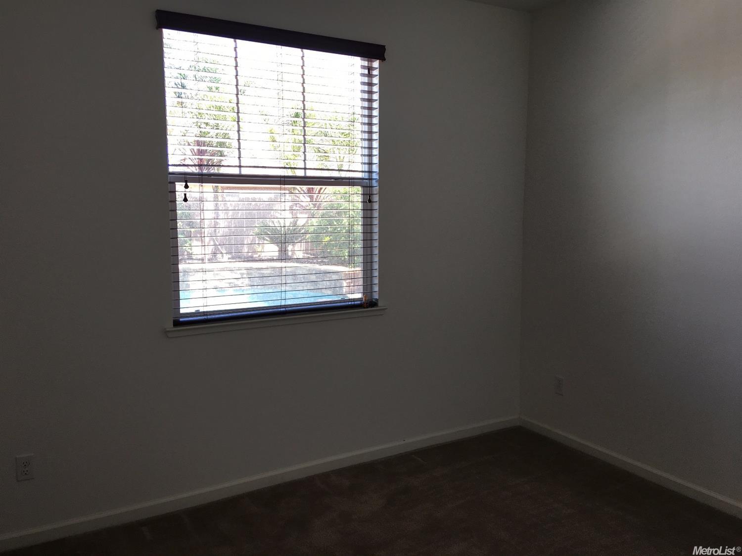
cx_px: 371
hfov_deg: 61.7
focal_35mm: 29
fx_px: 621
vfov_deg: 48.2
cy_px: 278
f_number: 2.2
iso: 25
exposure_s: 1/40
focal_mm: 4.15
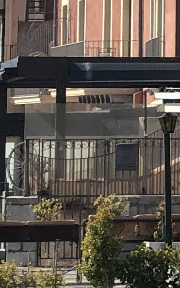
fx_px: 2913
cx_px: 561
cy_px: -214
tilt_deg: +6.6
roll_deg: +1.0
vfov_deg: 5.6
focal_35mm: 371
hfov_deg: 3.4
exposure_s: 1/1080
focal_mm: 6
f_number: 2.4
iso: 16
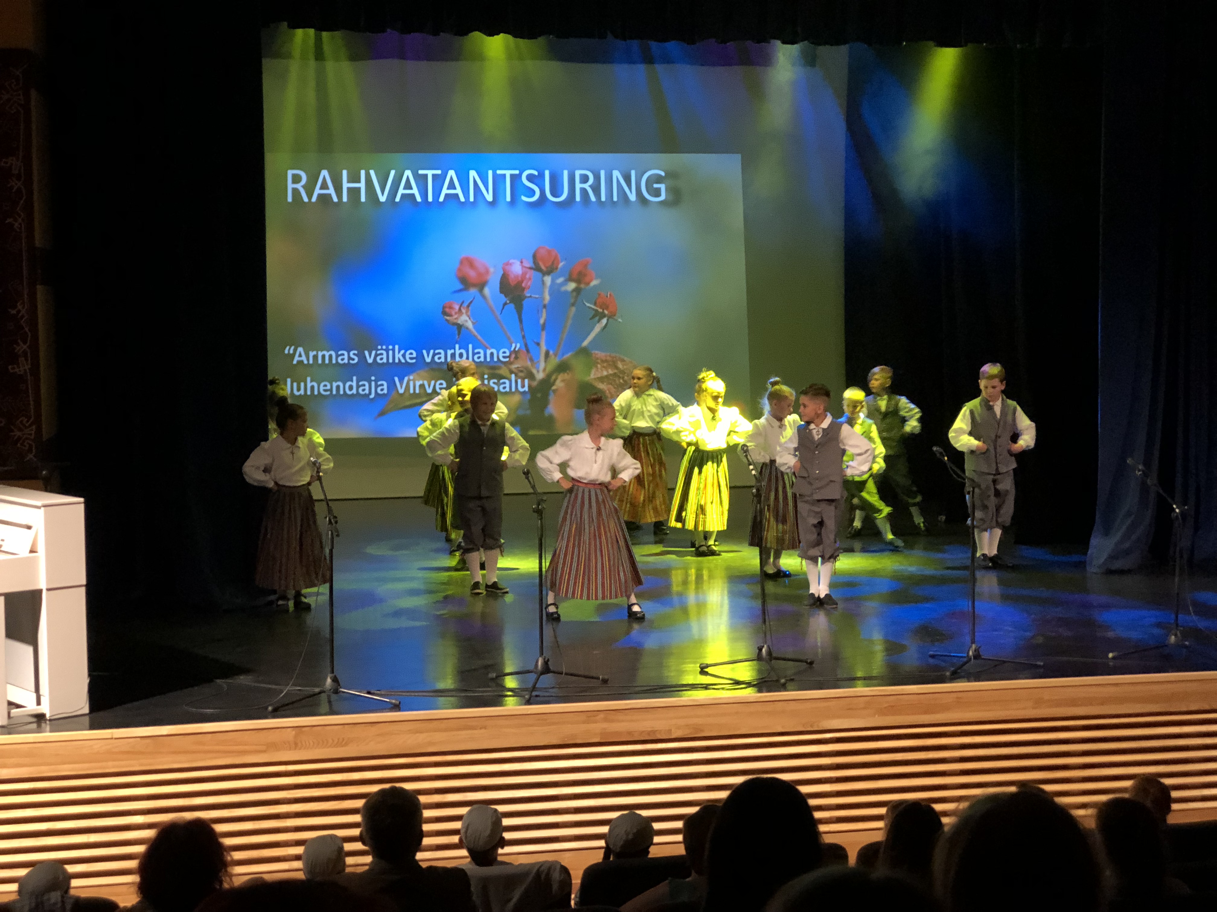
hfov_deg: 33.8
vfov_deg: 25.7
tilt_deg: -6.4
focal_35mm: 57
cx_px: 608
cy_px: 456
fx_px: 2004
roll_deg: +0.1
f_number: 2.8
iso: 500
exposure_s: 1/50
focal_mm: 6.6
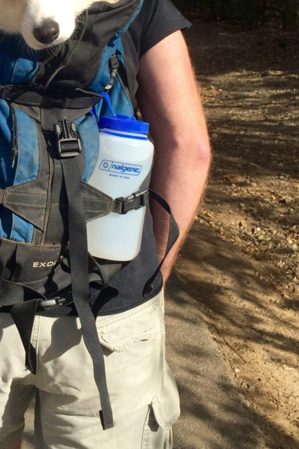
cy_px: 114
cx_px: 22
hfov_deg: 24.7
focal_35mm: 53
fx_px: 660
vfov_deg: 36.7
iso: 32
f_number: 2.2
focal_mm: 4.15
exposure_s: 1/1522
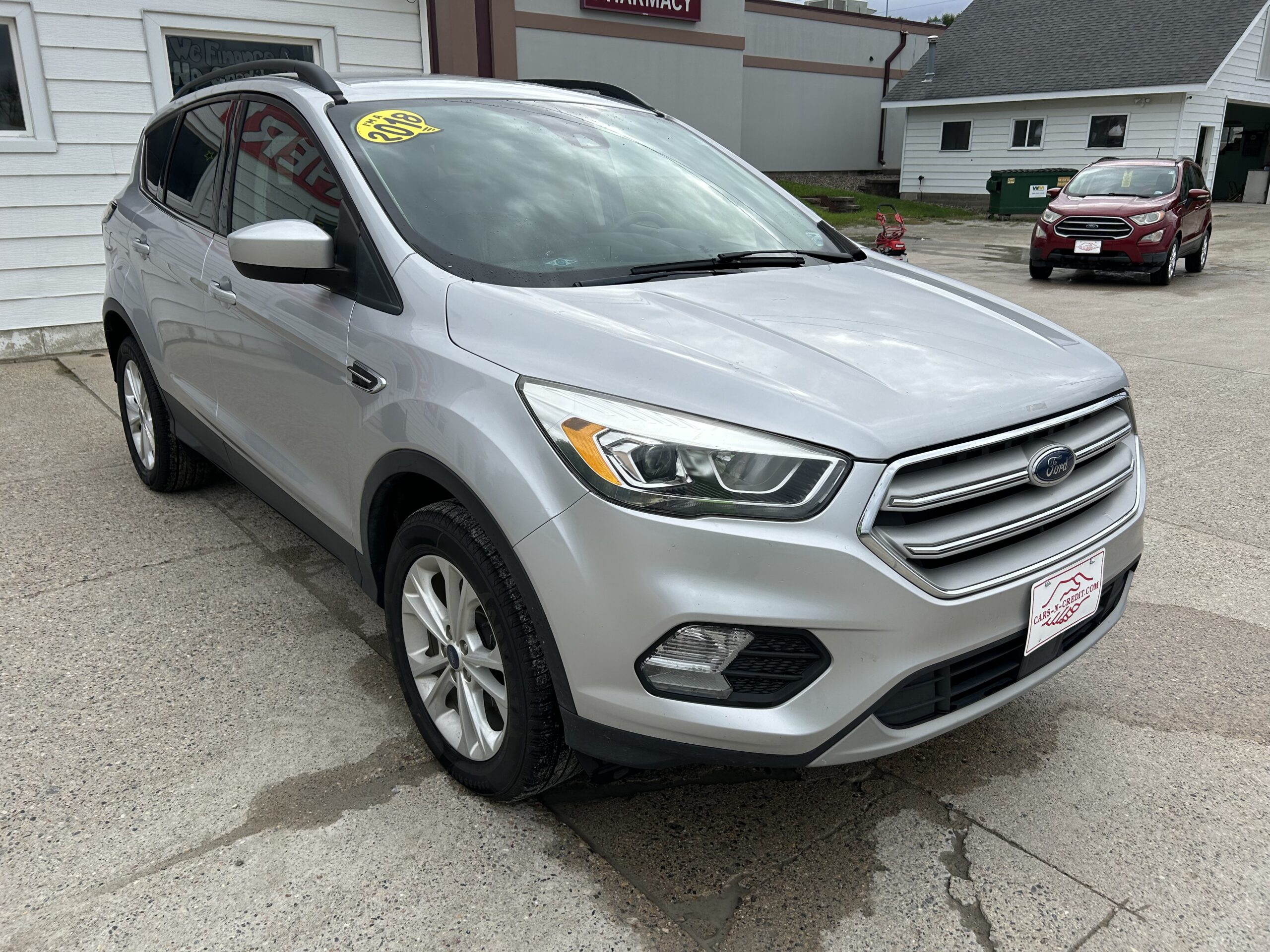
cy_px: 476
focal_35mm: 26
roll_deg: +0.1
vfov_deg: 53.1
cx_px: 635
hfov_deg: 67.3
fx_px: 954
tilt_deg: -17.9
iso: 50
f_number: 1.5
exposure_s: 1/2083
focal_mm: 5.7
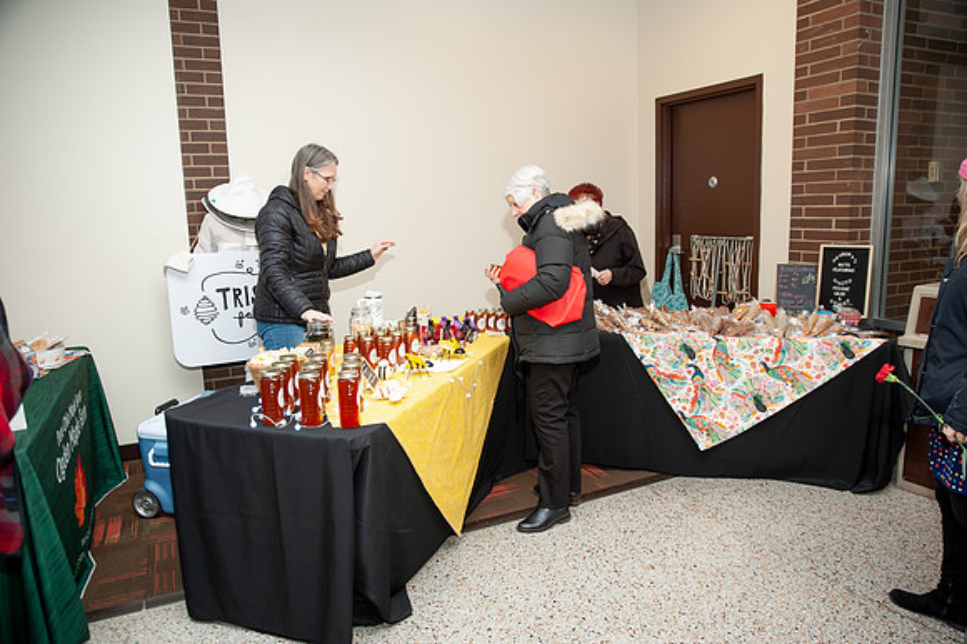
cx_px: 484
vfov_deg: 53.1
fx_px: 644
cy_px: 322
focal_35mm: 24
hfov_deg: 73.8
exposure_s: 1/125
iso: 400
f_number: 3.2
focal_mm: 24
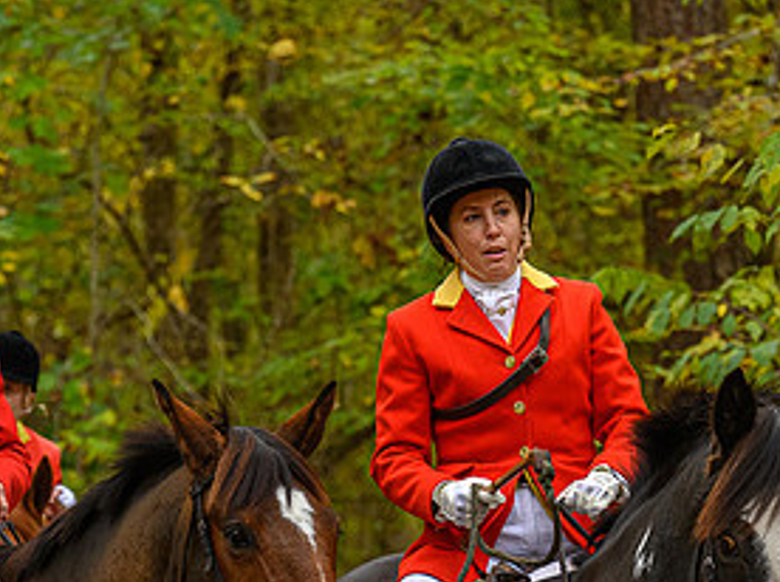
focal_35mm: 250
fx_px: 5623
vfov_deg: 5.9
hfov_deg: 7.9
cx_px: 191
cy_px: 725
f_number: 3.2
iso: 1250
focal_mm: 90
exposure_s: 1/400
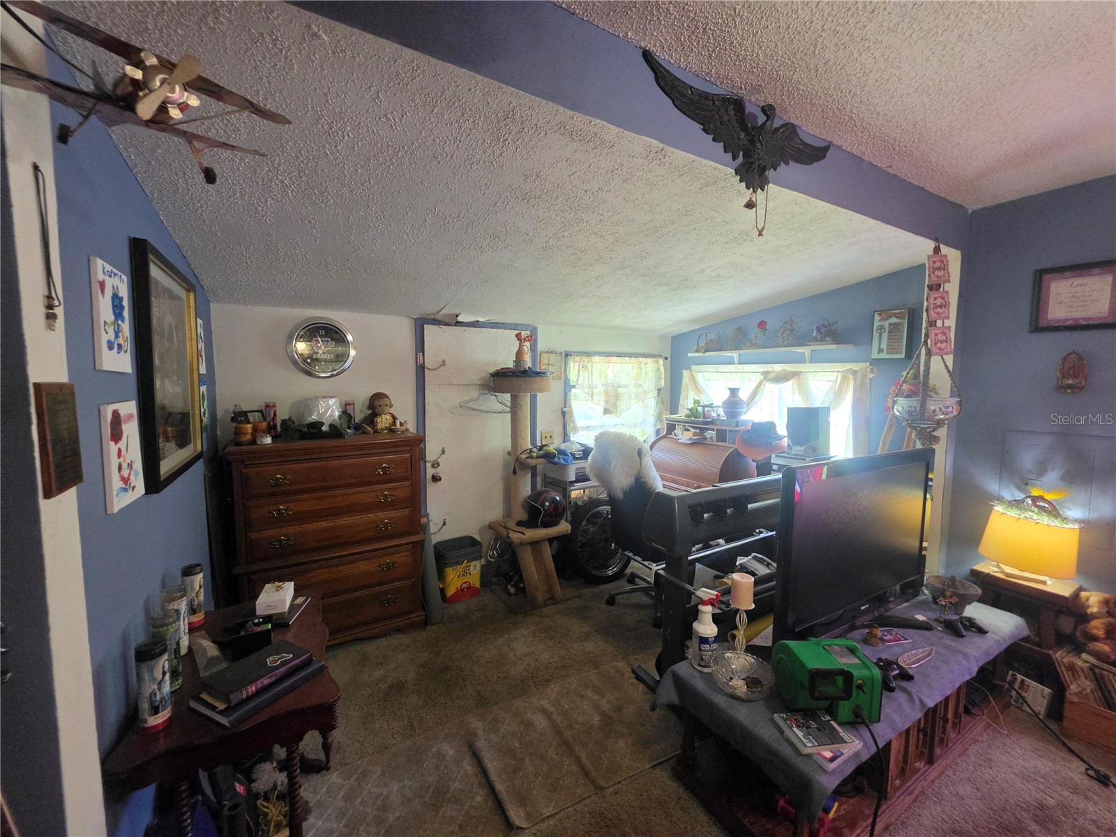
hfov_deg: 106.2
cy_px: 418
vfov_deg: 89.9
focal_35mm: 13
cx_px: 558
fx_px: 419
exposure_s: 1/60
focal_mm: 2.2
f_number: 1.9
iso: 500
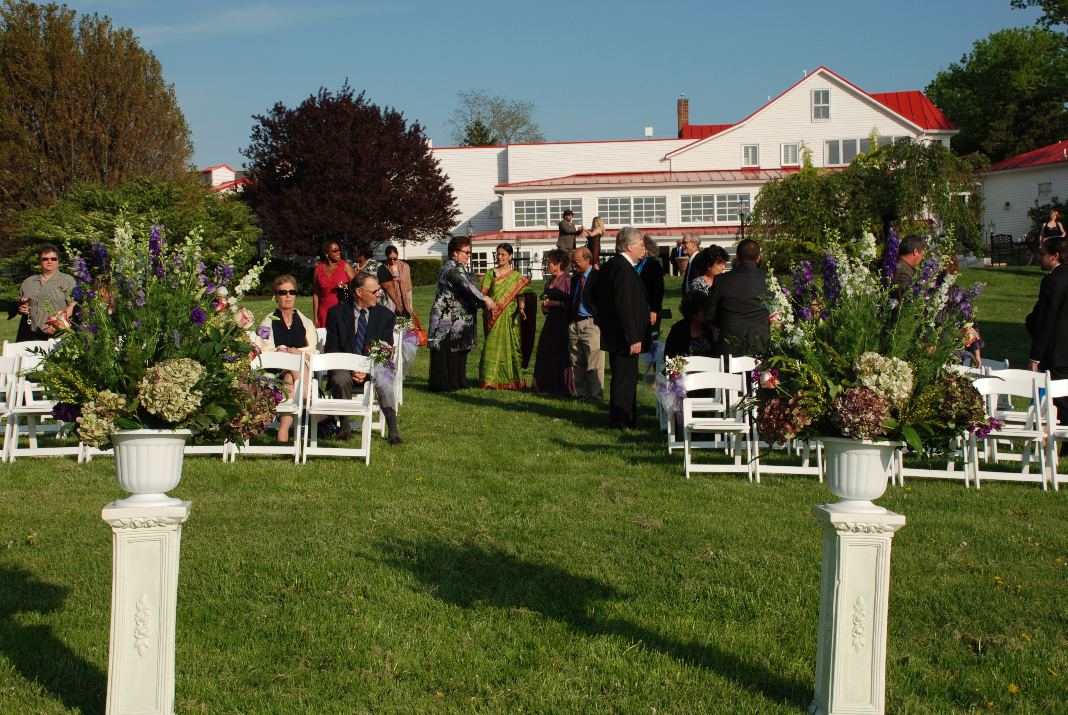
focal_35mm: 52
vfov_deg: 25.8
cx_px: 534
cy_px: 358
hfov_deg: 37.8
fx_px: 1559
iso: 100
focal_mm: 35
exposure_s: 1/200
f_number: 10
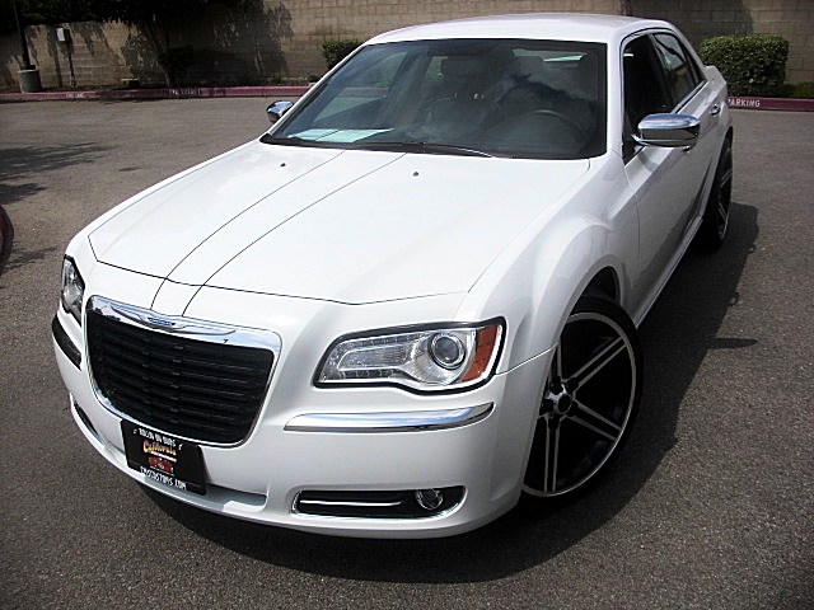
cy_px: 305
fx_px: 847
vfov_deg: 39.7
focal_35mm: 36
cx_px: 407
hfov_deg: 51.4
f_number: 7.9
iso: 50
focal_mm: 6.3
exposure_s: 1/200
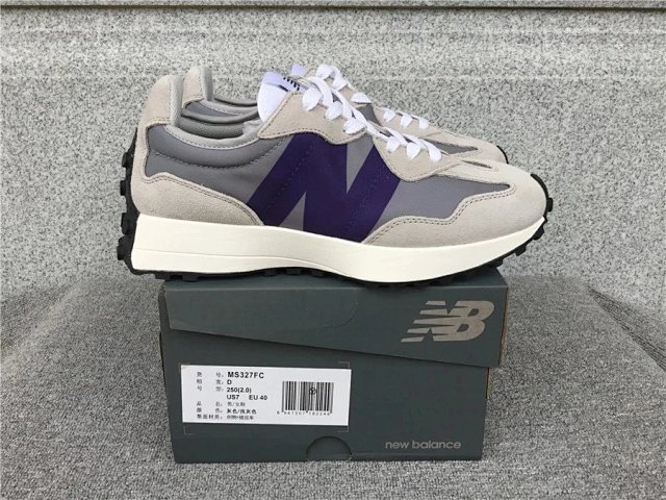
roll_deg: +0.0
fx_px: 596
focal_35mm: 31
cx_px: 333
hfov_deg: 58.4
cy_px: 250
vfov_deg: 45.4
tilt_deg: -19.7
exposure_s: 1/133
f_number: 2.4
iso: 25
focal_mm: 3.3
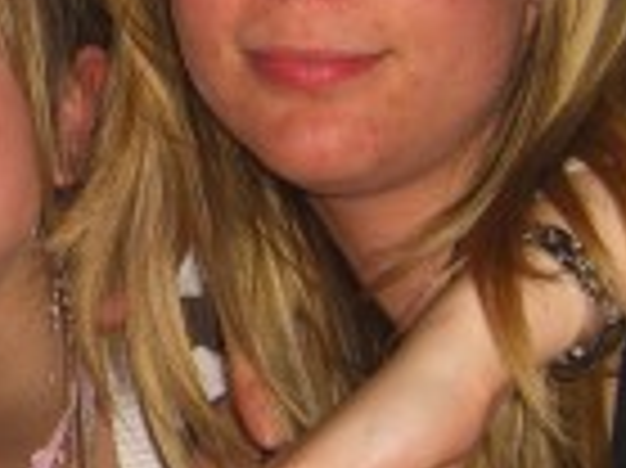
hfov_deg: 11.8
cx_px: -144
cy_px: 266
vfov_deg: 9.0
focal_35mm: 164
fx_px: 2963
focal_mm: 7.9
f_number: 2.8
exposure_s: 1/60
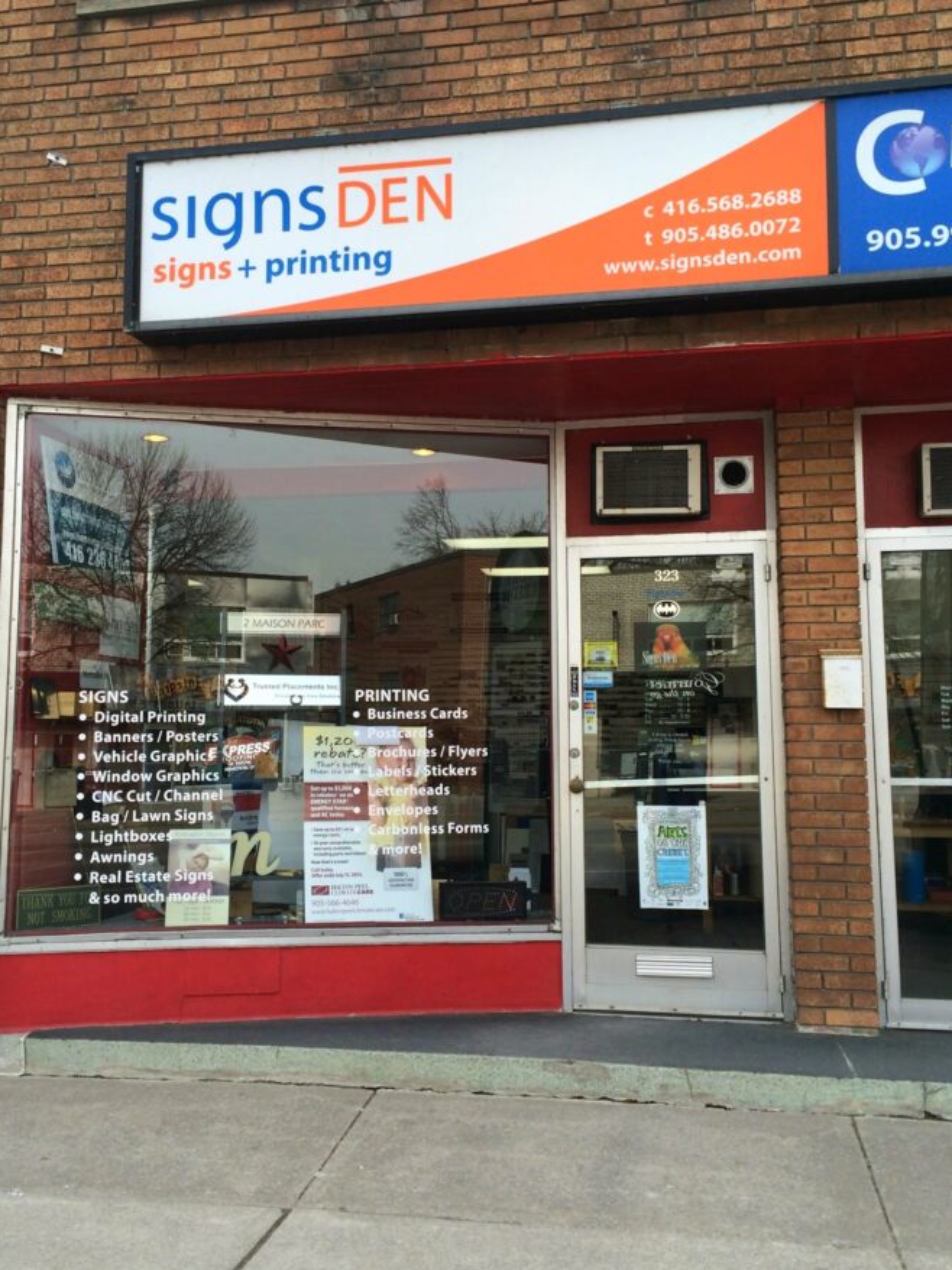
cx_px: 434
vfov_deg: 52.6
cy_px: 603
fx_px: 1284
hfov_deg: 40.6
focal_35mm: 35
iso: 32
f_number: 2.2
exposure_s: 1/604
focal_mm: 4.12
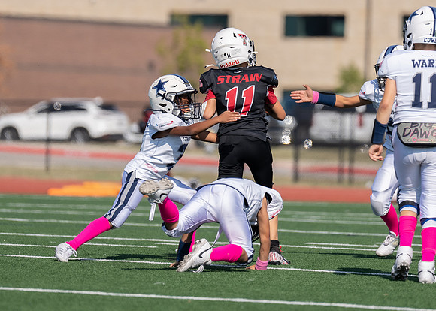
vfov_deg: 3.8
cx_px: 218
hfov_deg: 5.3
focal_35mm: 381
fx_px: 4716
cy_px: 76
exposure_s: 1/2500
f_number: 2.8
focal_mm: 200
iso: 100
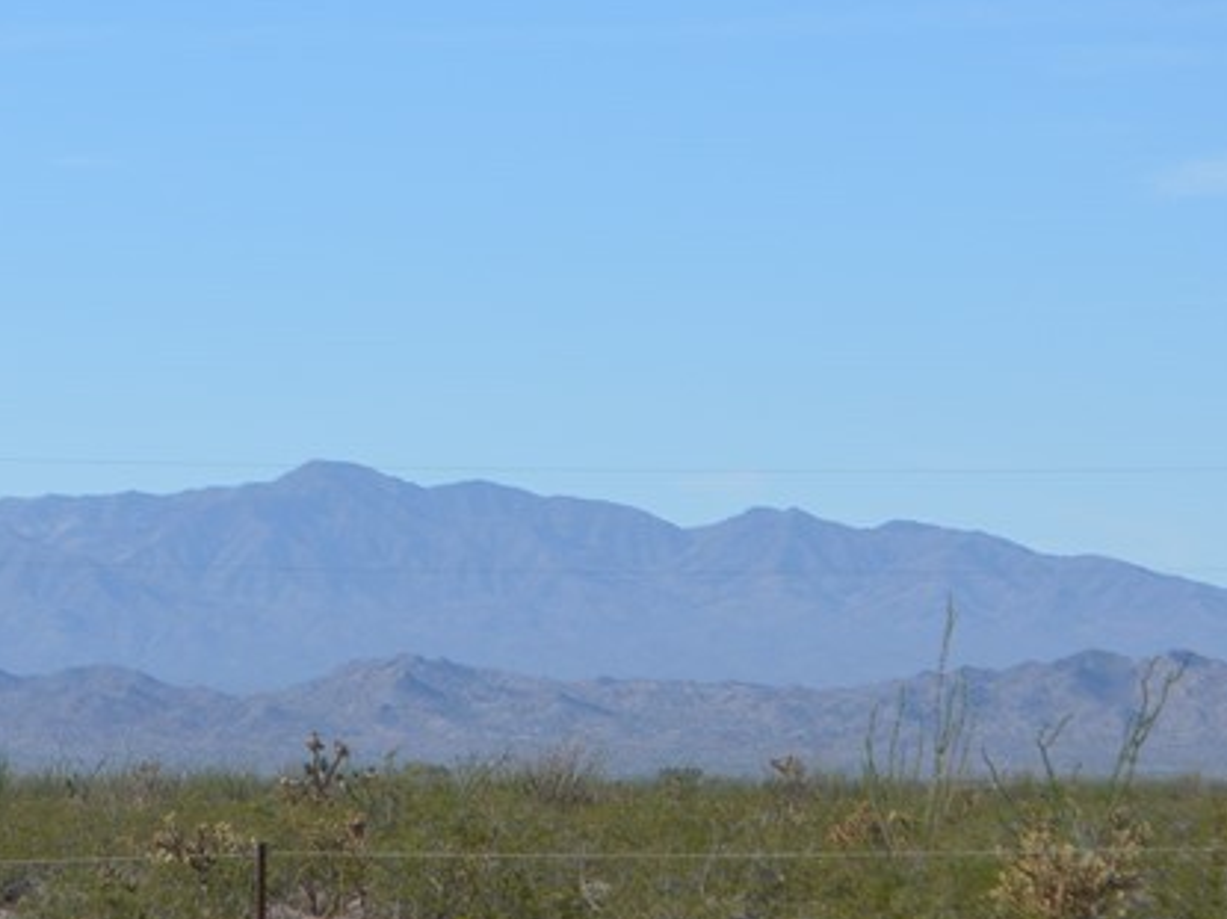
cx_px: 438
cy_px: 662
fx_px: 7344
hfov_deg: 9.5
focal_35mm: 207
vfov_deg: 7.2
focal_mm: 55
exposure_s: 1/1600
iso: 400
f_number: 7.1
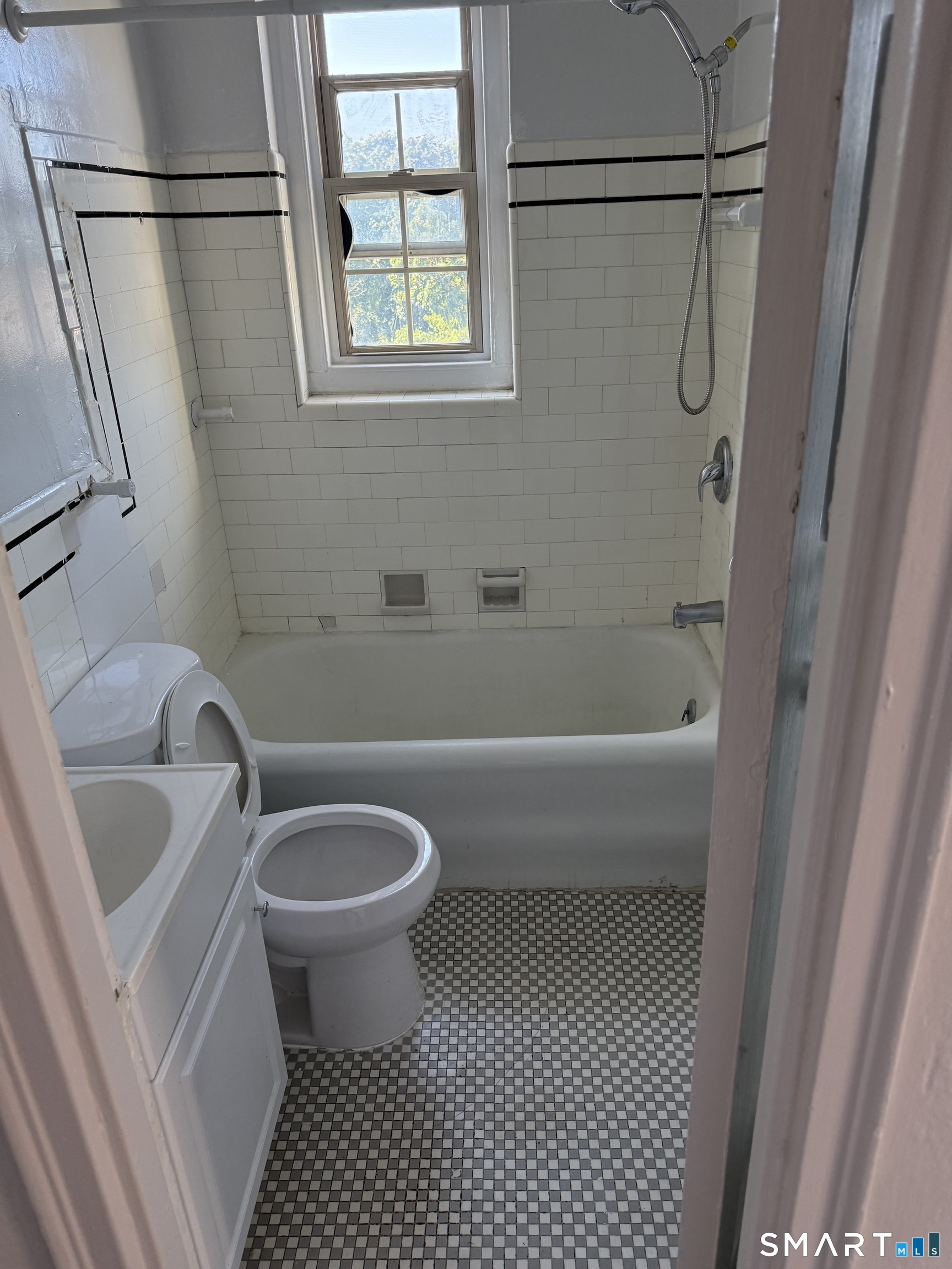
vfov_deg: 71.6
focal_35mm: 24
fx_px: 880
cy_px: 634
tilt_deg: -24.1
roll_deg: +1.8
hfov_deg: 56.8
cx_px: 476
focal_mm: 6.76
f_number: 1.78
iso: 200
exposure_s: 1/174
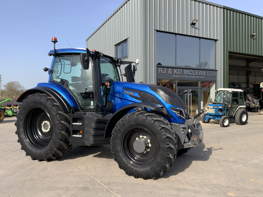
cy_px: 98
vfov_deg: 48.2
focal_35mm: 29
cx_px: 132
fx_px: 220
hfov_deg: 61.7
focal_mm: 3
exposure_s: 1/1168
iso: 16
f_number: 1.8
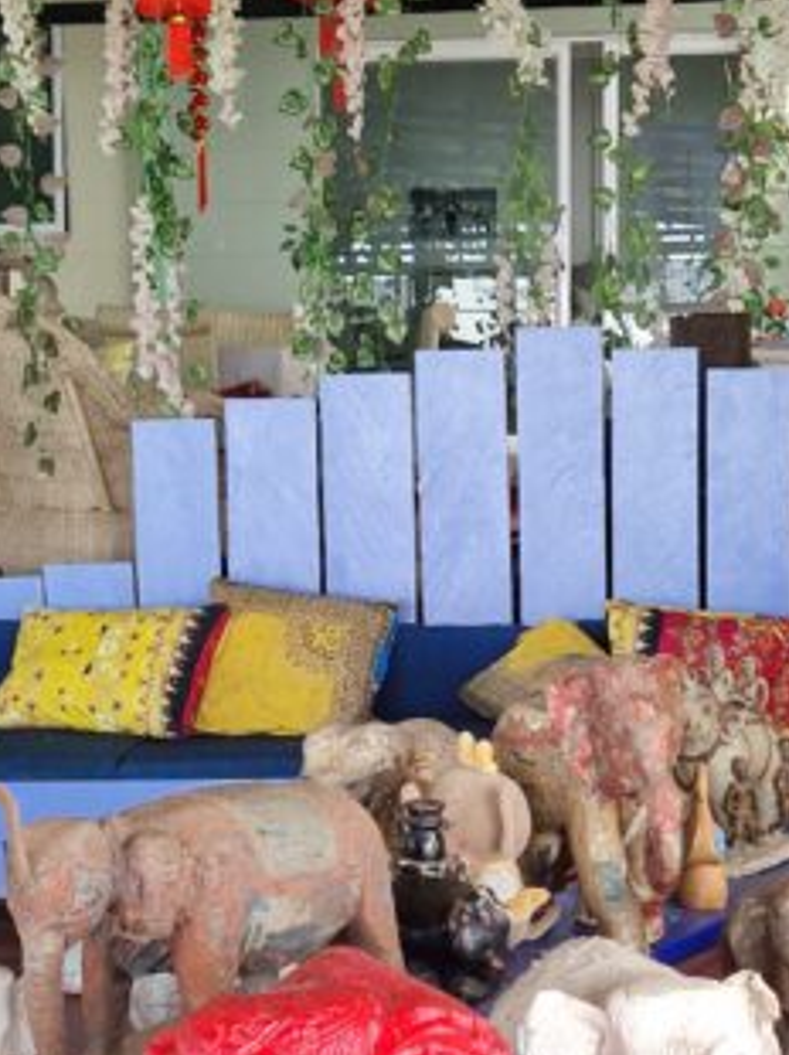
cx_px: 469
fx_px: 2313
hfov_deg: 19.3
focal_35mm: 76
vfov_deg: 25.6
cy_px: 667
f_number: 1.8
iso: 80
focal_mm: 5.4
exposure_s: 1/180
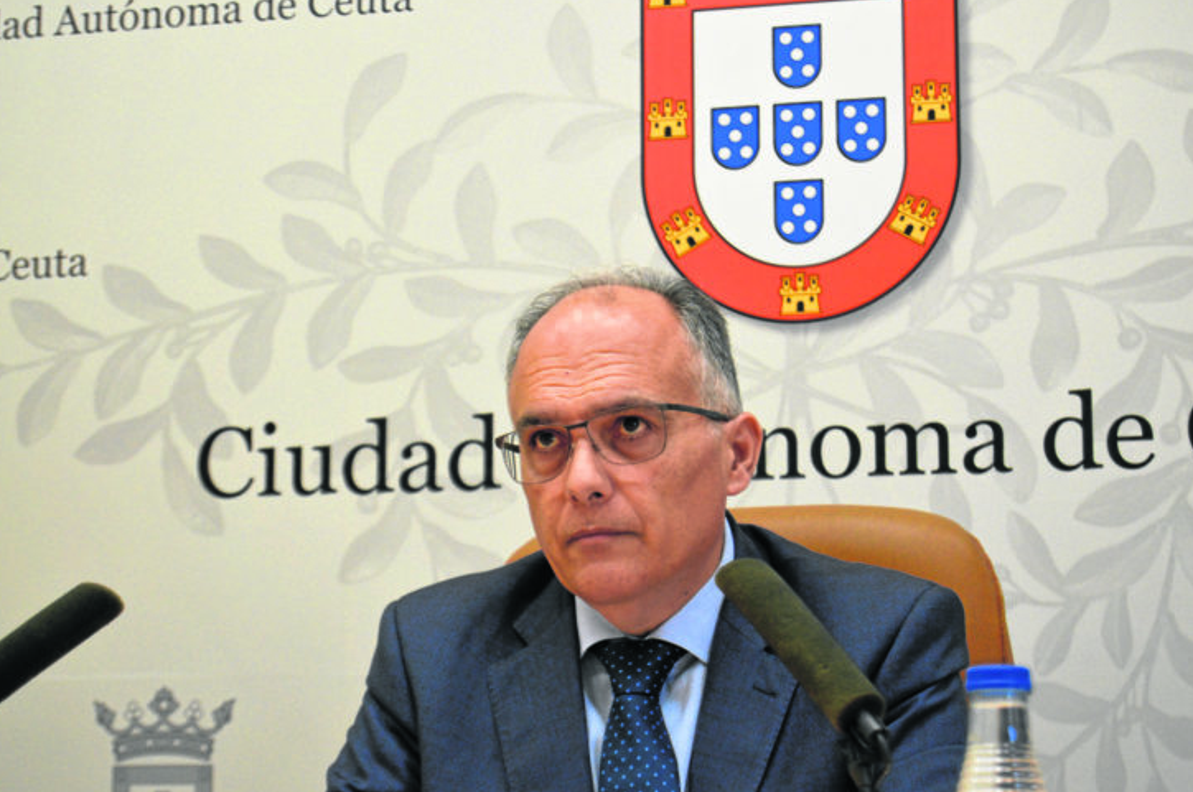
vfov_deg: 15.9
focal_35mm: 86
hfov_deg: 23.8
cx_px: 580
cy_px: 388
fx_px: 2831
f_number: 5.6
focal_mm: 55
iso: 640
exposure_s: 1/60
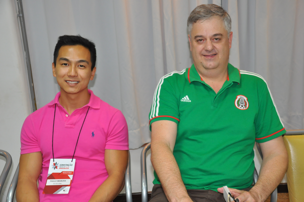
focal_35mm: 46
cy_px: 101
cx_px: 152
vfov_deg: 28.9
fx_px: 392
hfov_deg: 42.4
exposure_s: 1/60
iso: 1000
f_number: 4.2
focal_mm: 31
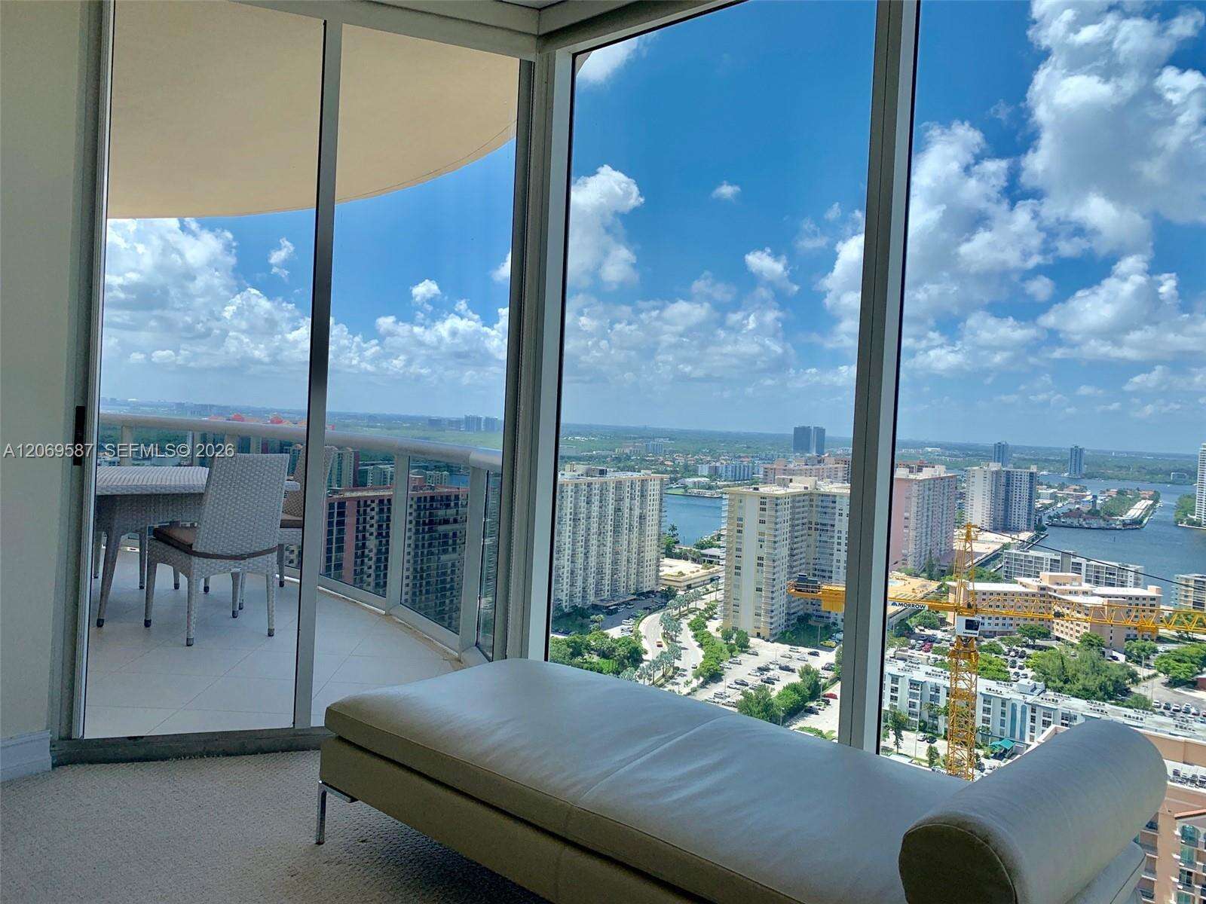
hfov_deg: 67.3
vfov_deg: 53.1
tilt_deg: +0.2
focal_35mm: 26
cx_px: 603
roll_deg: -3.1
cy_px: 452
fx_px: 906
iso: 25
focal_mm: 4.25
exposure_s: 1/822
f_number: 1.8
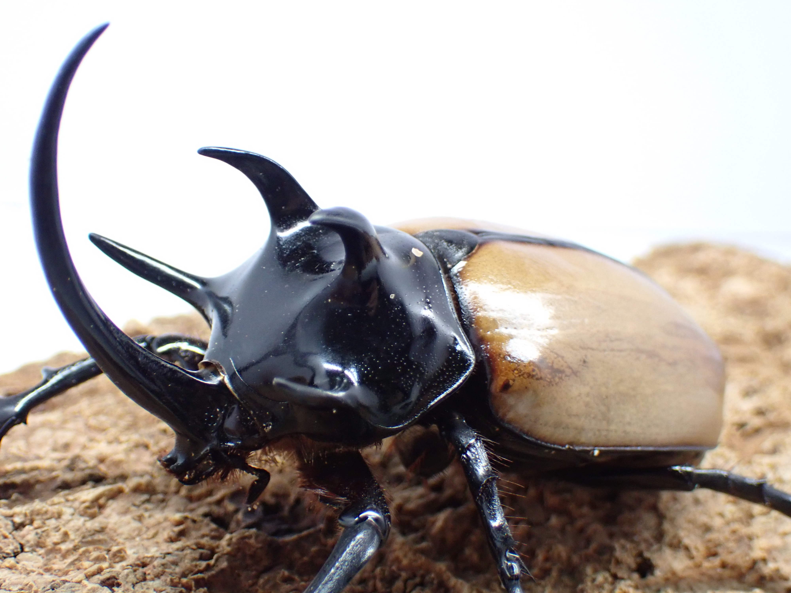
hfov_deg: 29.0
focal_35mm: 67
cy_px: 296
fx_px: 1531
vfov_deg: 21.9
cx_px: 396
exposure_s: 1/100
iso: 800
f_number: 3.8
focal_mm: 11.88
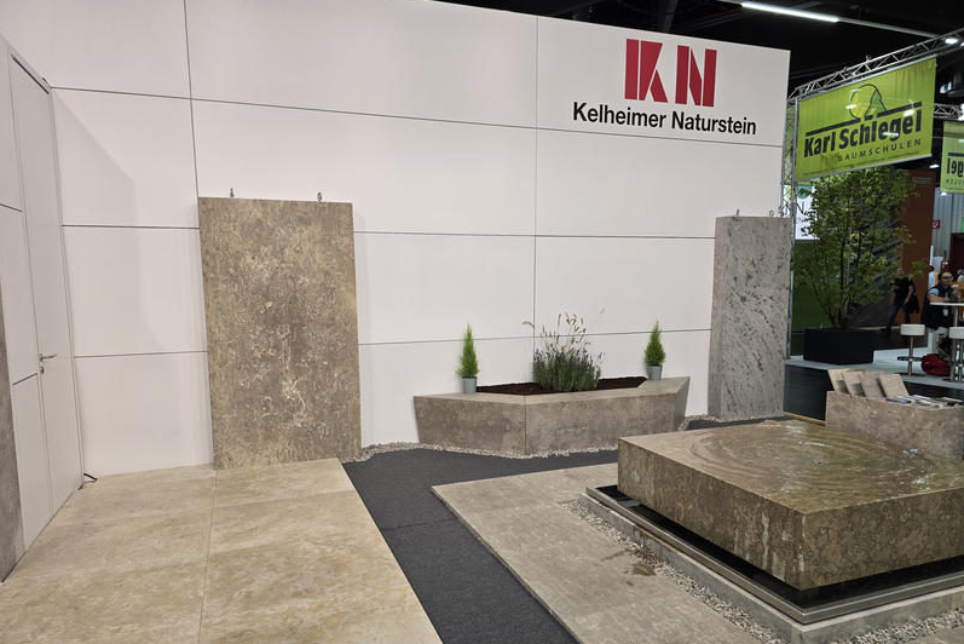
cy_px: 357
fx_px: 643
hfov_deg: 73.7
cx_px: 481
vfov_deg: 53.1
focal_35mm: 24
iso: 64
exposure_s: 1/100
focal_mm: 6.3
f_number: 1.7
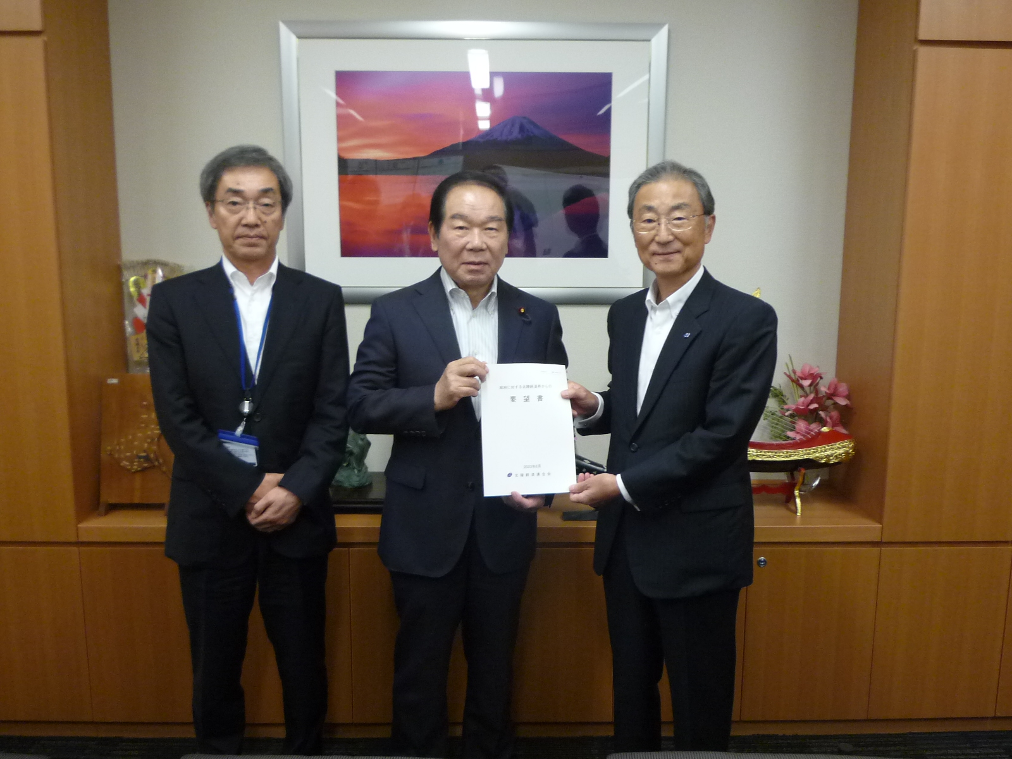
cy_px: 380
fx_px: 877
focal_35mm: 30
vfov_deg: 46.8
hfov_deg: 60.0
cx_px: 506
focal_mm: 4.4
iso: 250
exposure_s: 1/30
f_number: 2.8
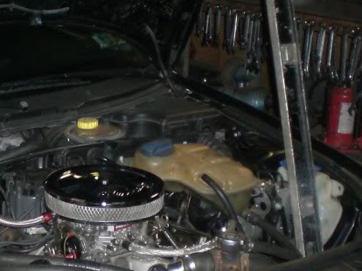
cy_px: 185
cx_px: 64
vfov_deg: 15.7
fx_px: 982
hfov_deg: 20.6
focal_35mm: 94
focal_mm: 6.3
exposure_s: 1/60
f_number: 3.1
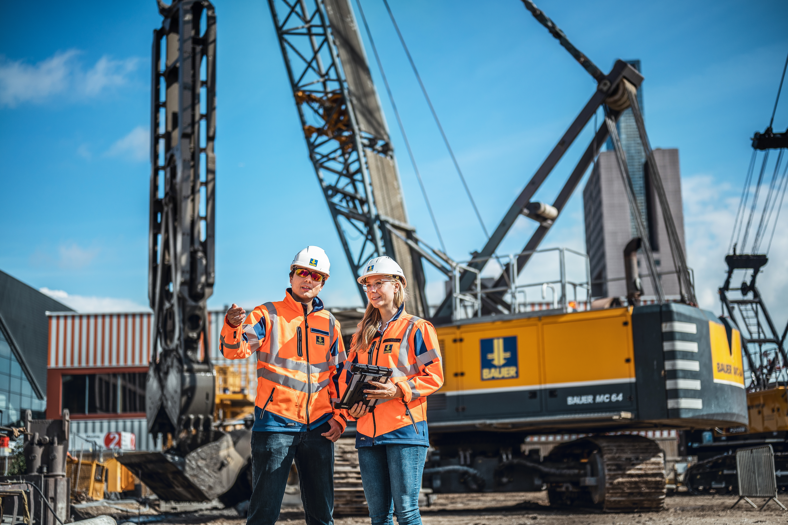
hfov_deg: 39.6
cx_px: 394
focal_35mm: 50
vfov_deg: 27.0
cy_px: 262
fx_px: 1094
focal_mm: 50
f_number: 1.8
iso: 100
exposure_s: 1/6400
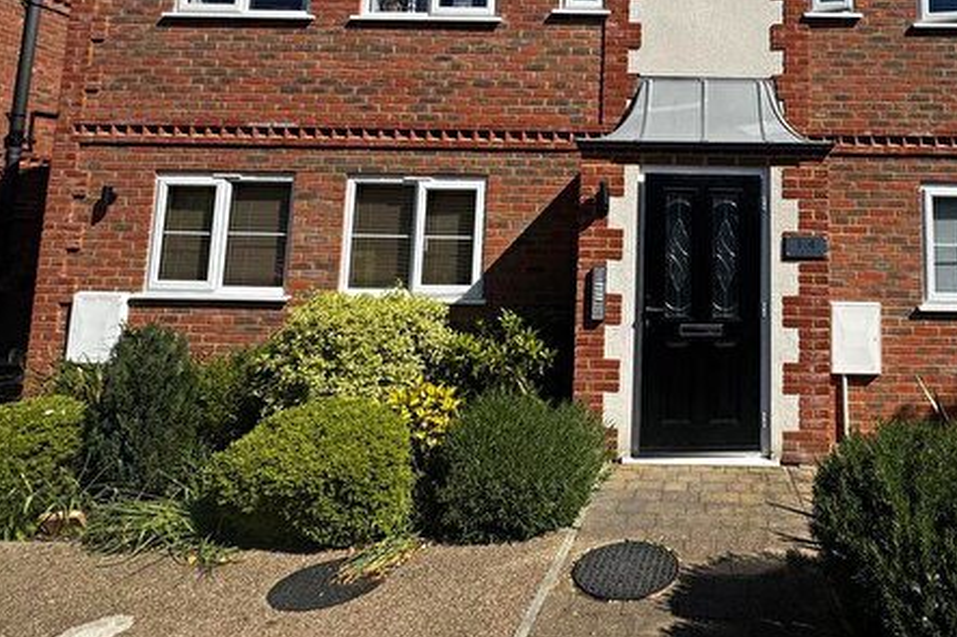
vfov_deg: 53.3
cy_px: 182
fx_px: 611
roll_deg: -1.0
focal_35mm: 23
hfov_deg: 71.5
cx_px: 704
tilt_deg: +6.0
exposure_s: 1/1976
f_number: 2.2
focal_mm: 2.22
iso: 50
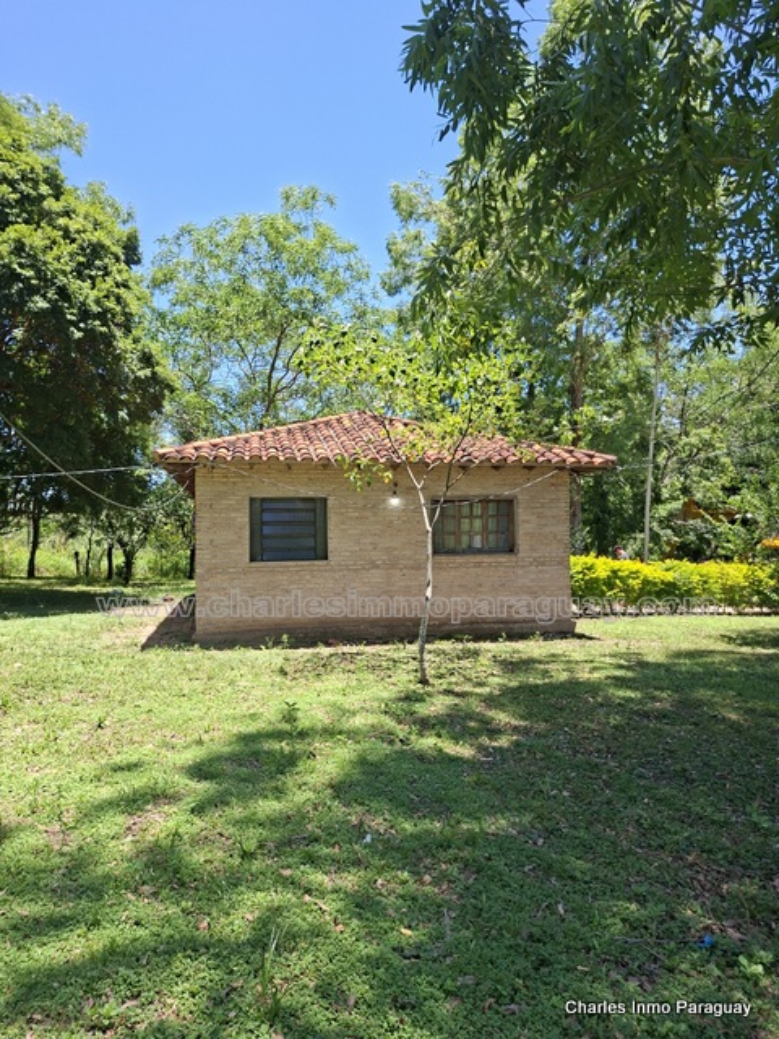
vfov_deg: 73.9
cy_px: 520
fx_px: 690
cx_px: 390
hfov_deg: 58.9
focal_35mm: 23
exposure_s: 1/805
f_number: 1.8
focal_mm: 5.54
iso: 50
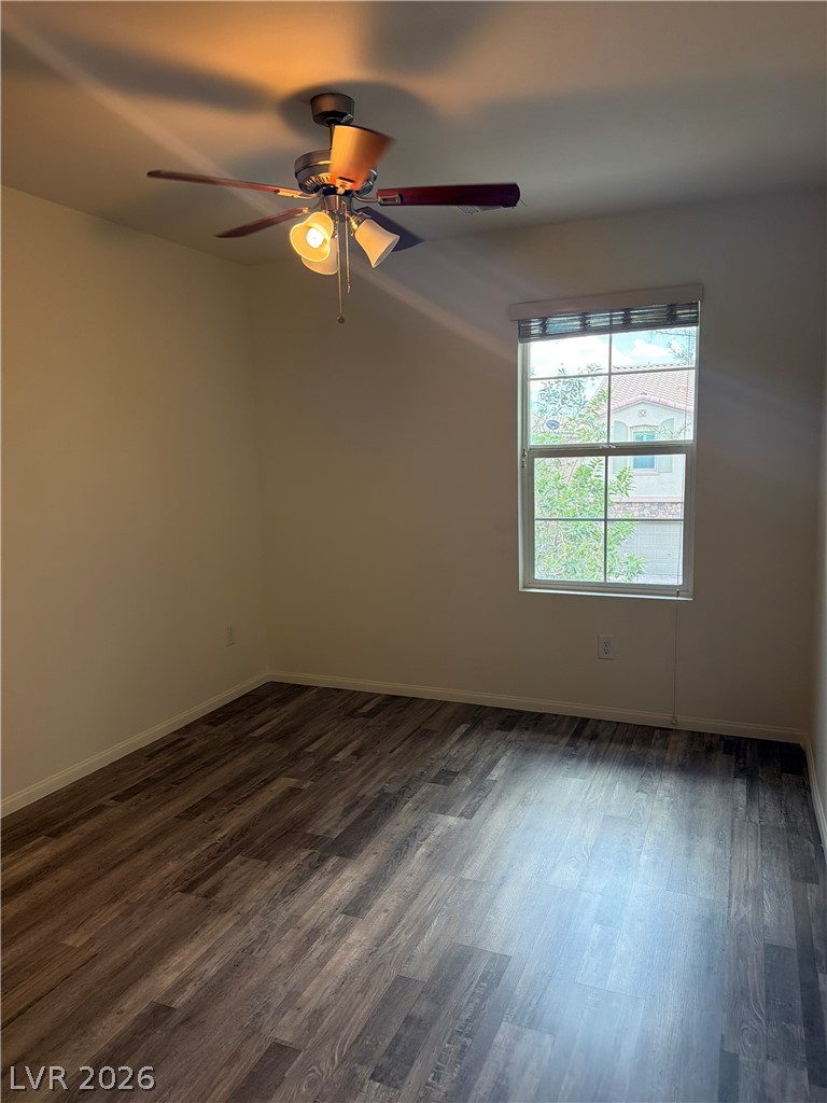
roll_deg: +1.6
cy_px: 552
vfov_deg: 71.6
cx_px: 414
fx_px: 765
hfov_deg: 56.8
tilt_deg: -7.8
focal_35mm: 24
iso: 200
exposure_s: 1/153
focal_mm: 6.76
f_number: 1.78
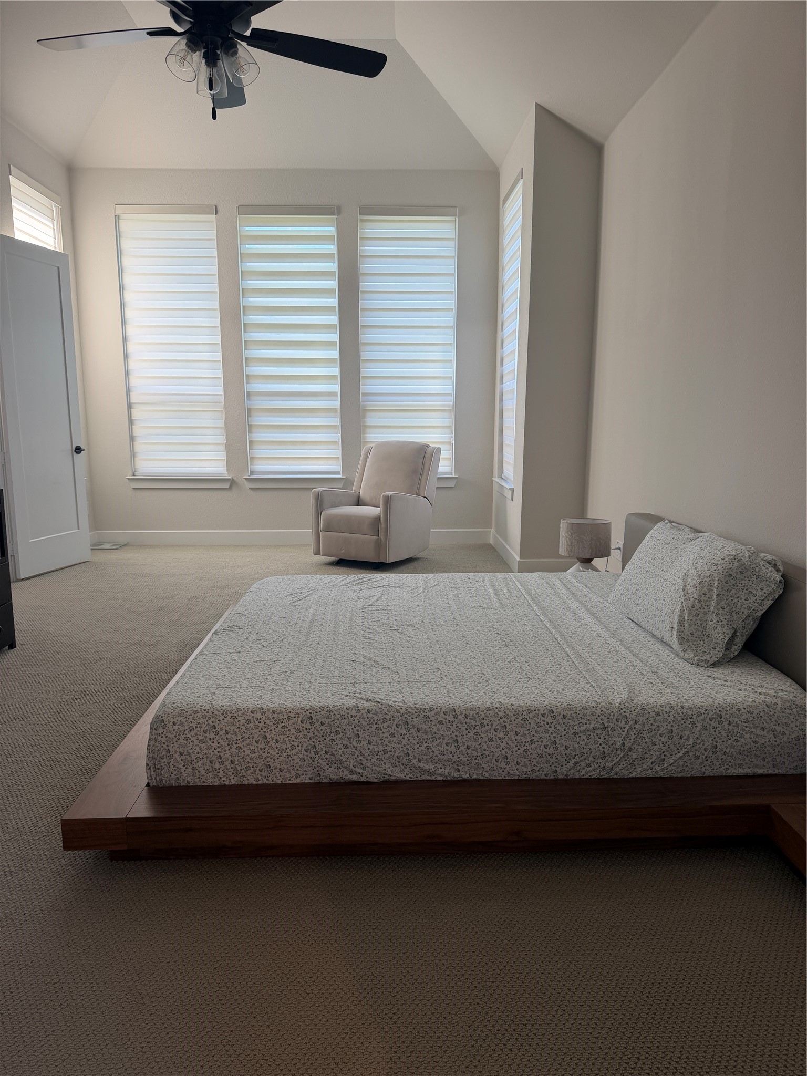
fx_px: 746
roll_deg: +0.0
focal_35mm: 24
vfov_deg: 71.6
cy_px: 538
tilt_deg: -9.2
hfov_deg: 56.8
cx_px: 404
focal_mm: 6.76
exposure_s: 1/120
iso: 80
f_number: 1.78
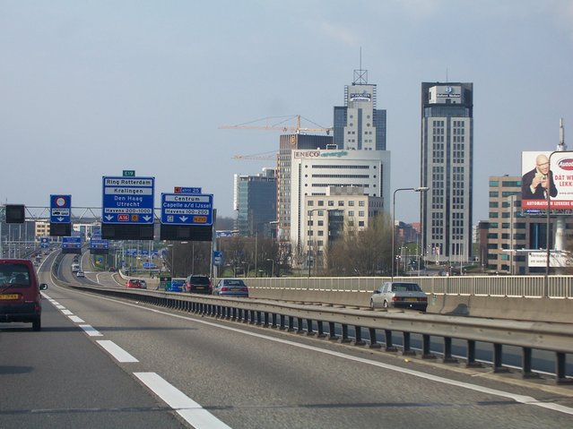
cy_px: 214
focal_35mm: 102
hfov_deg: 19.3
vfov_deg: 14.5
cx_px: 286
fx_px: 1688
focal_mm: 17.5
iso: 80
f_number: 5.6
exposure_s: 1/250
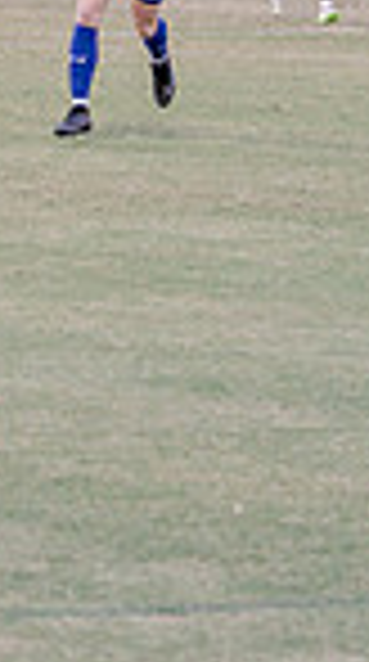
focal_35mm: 373
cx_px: -886
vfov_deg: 5.8
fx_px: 6530
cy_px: -160
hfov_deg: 3.2
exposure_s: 1/200
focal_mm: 90
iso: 640
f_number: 4.5
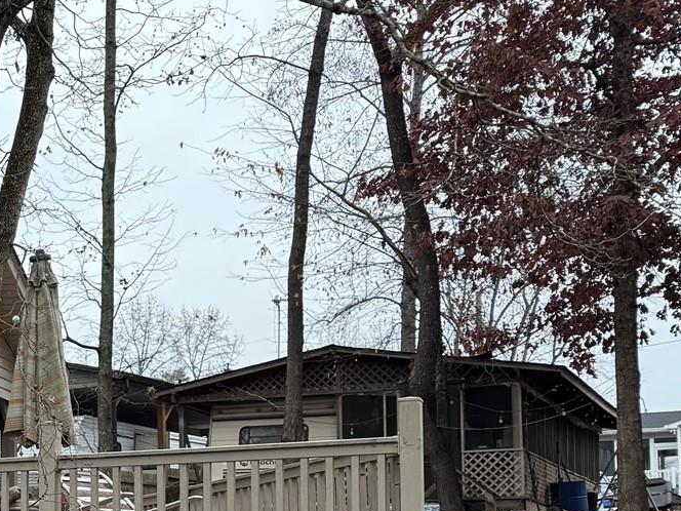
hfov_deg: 21.7
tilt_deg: +5.4
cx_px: -357
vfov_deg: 19.5
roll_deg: -1.8
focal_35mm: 74
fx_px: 1456
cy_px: 460
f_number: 1.78
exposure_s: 1/528
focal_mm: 6.76
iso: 100
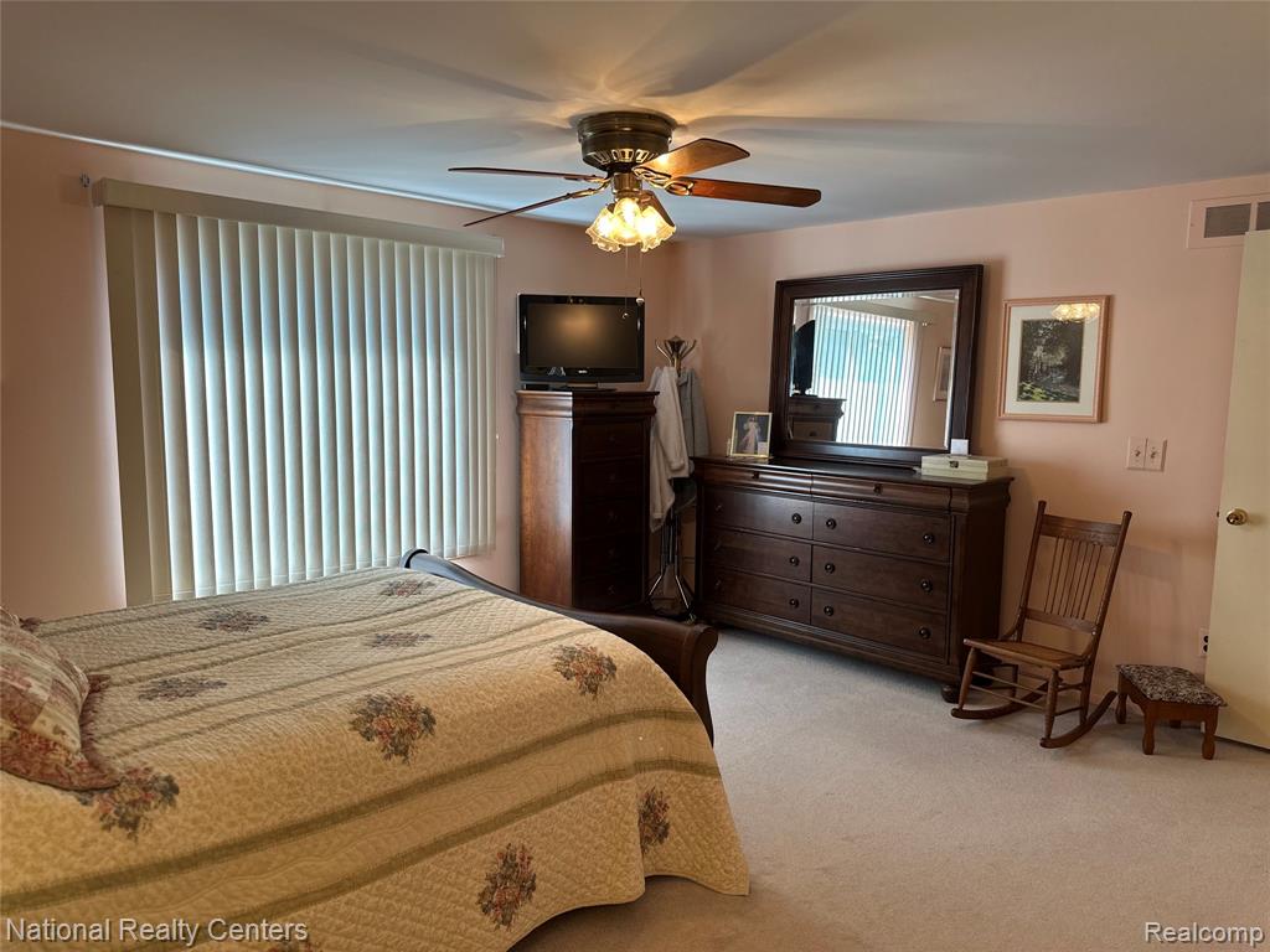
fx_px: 881
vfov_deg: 56.8
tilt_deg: -6.3
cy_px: 476
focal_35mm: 24
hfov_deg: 71.6
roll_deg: -1.5
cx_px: 635
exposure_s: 1/120
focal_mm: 6.86
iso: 125
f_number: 1.78
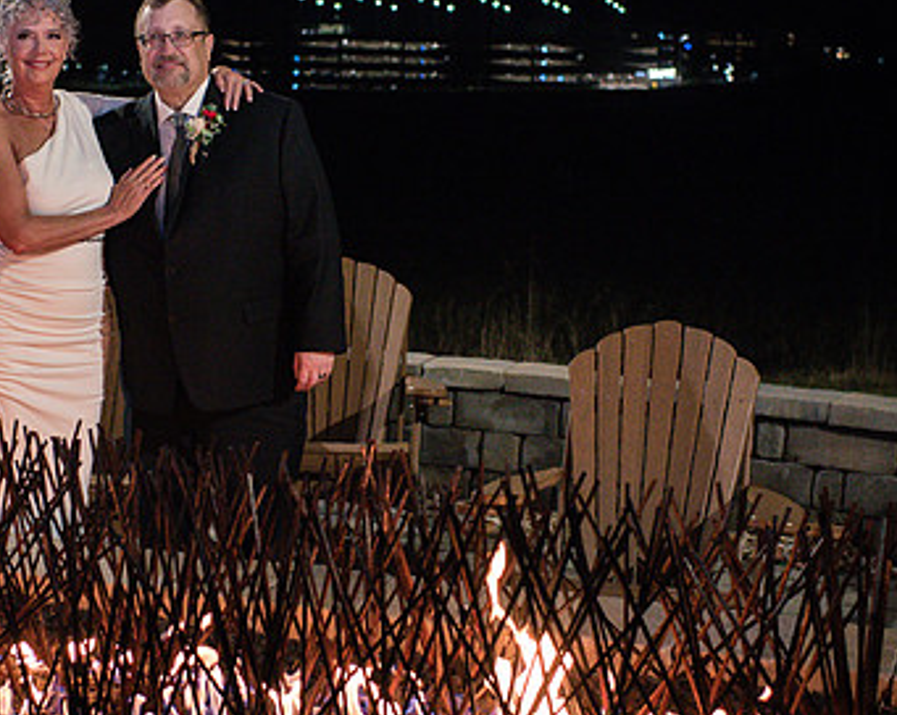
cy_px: 304
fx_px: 1671
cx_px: 279
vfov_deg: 24.2
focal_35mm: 63
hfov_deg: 29.8
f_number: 3.2
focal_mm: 35
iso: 2000
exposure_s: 1/200
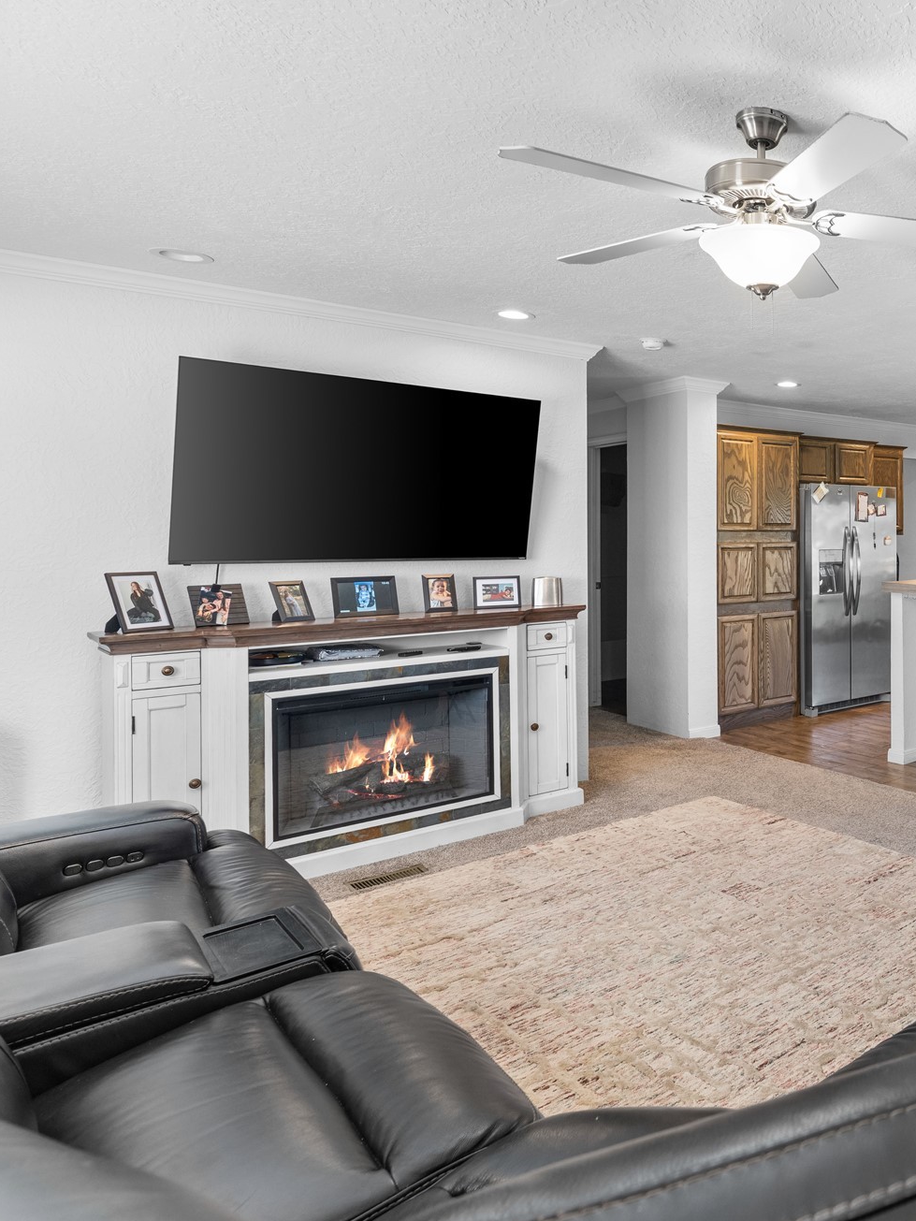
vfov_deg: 71.6
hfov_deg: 47.2
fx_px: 847
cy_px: 591
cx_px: 917
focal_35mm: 24
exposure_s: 1/8
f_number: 5.6
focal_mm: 16
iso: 800
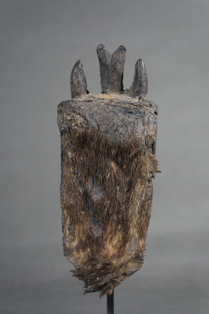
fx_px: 393
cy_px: 157
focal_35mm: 45
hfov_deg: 29.8
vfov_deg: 43.6
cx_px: 104
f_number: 4
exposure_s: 1/160
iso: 1250
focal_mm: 30
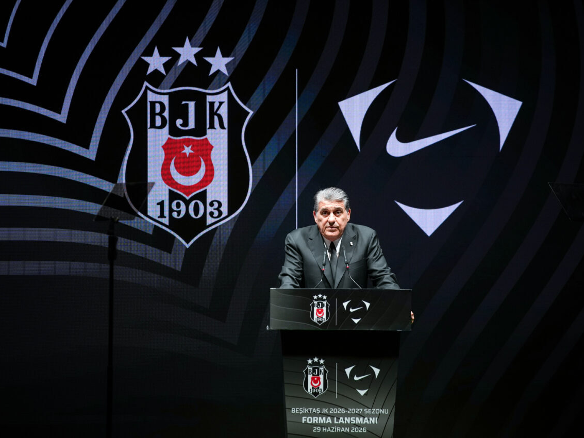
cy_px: 219
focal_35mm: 214
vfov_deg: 6.9
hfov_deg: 9.2
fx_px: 3611
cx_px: 302
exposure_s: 1/200
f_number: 2.8
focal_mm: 197
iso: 400
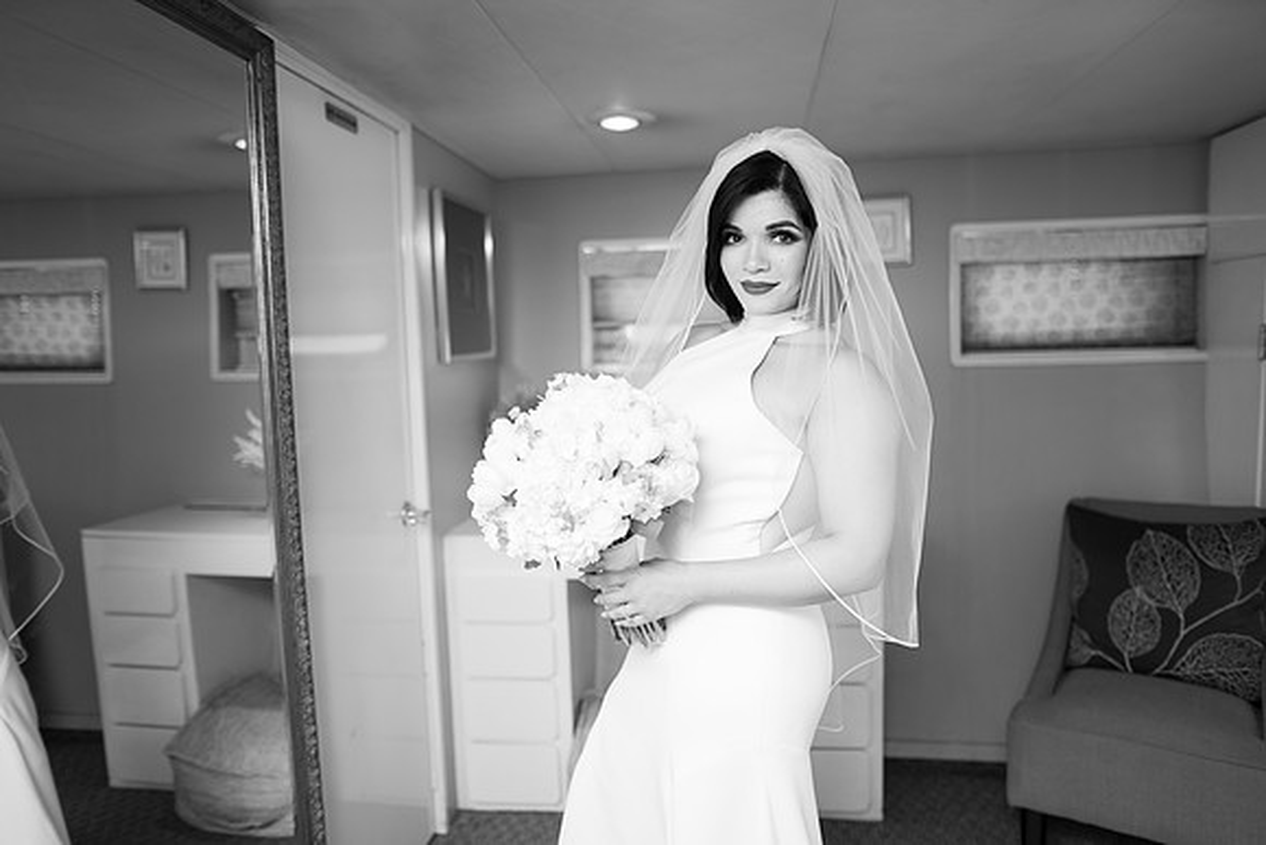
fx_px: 844
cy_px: 422
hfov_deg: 73.7
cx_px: 633
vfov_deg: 53.2
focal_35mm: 24
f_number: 1.4
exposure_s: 1/1000
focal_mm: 24
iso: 250
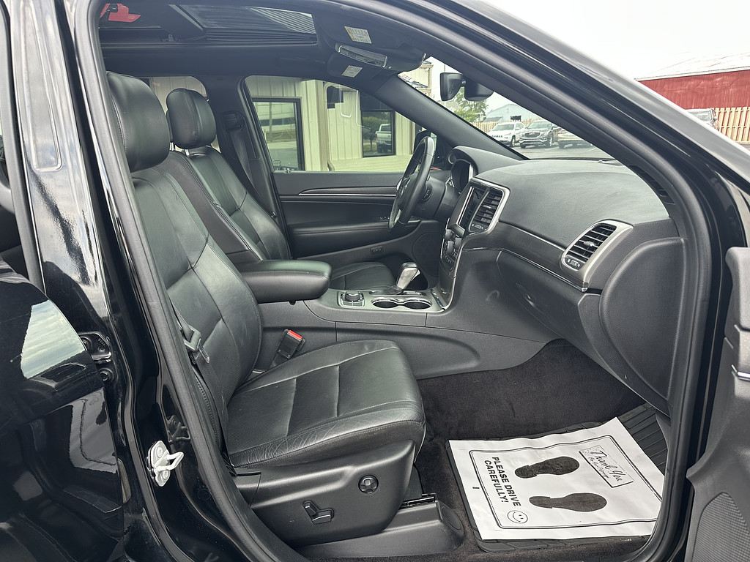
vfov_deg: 56.8
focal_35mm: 24
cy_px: 281
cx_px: 375
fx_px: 520
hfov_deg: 71.6
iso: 80
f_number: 1.78
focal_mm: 6.86
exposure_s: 1/306
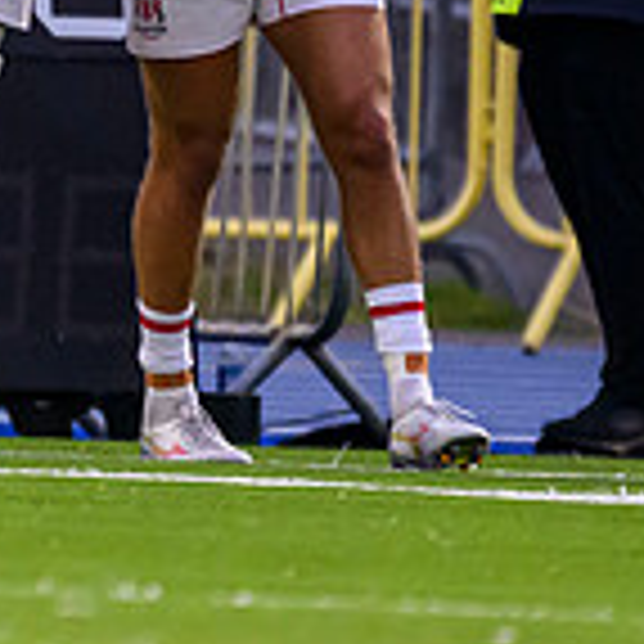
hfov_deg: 0.5
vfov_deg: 0.5
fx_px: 71458
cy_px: -175
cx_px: -754
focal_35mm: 3395
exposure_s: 1/1600
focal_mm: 560
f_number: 4
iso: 2500
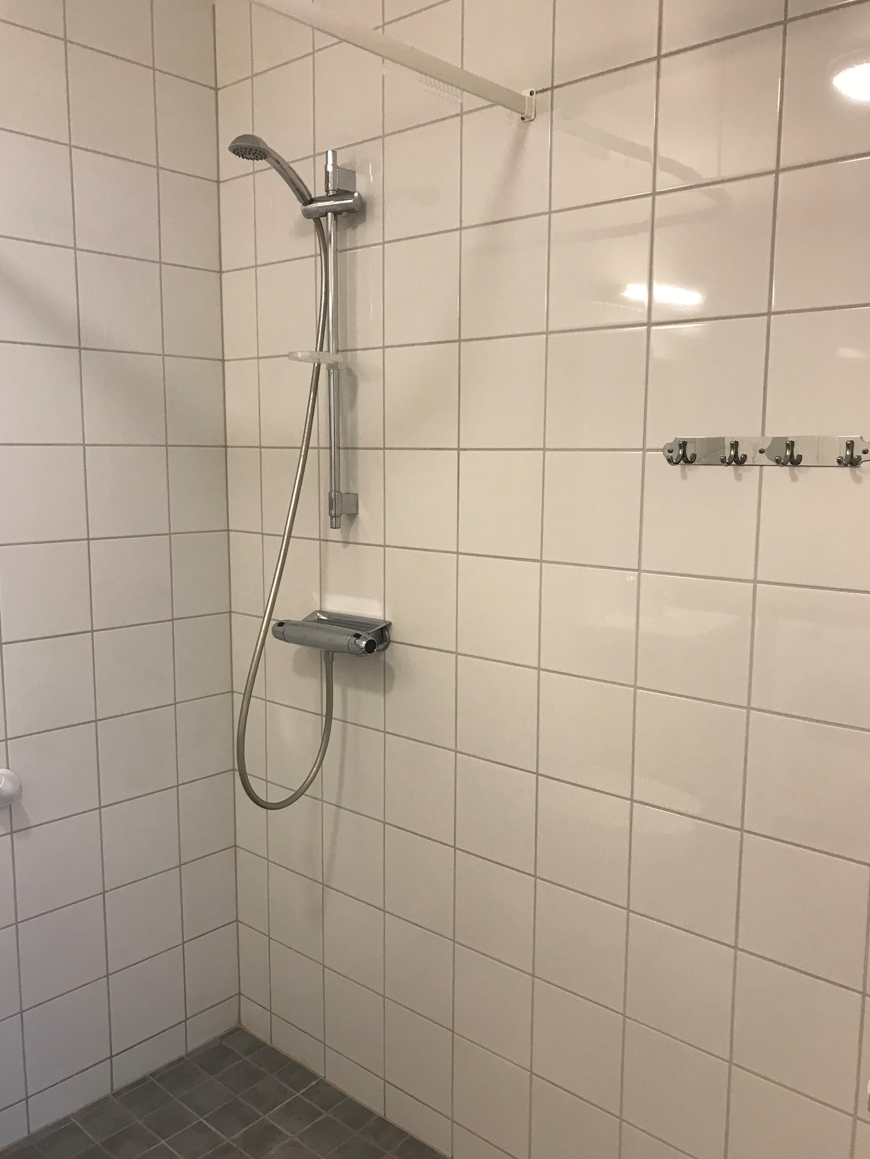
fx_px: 938
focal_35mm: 28
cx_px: 435
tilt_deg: -8.0
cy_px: 580
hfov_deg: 49.7
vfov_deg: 63.4
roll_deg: -0.5
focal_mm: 3.99
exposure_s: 1/20
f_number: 1.8
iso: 40
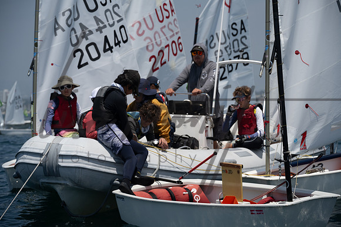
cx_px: 170
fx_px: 1137
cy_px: 114
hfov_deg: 17.1
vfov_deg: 11.4
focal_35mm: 120
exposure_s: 1/2000
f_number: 6.7
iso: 320
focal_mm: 120
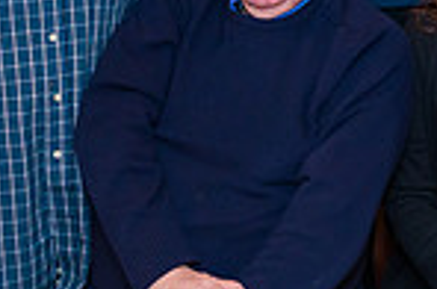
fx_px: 1236
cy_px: -118
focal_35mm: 102
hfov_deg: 19.8
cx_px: 363
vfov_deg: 12.8
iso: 1600
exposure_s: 1/200
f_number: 4
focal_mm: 26
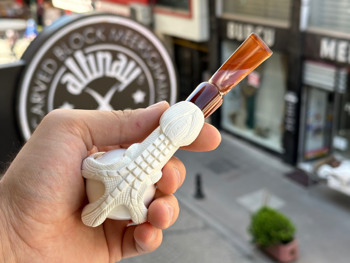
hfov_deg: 39.7
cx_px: 175
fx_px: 485
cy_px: 132
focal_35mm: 48
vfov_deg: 30.3
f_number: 1.78
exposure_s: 1/464
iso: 64
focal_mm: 6.86
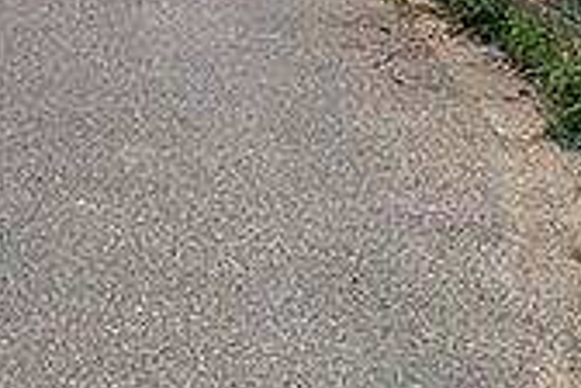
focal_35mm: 92
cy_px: -355
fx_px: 1485
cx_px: 121
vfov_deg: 13.1
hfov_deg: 21.9
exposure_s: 1/321
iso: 29
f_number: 1.7
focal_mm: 4.53
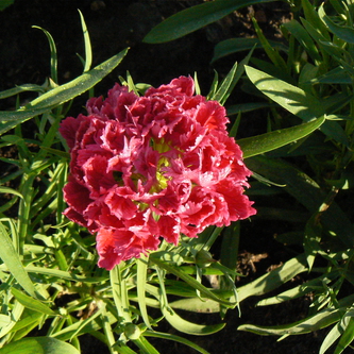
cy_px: 179
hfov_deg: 28.0
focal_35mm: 61
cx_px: 124
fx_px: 706
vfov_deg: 28.2
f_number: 8
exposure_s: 1/500
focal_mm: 8.6
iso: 400
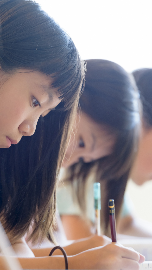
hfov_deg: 4.5
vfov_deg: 8.0
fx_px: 1920
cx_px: 11
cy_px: 135
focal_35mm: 268
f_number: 5
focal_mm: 170
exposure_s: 1/100
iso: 400
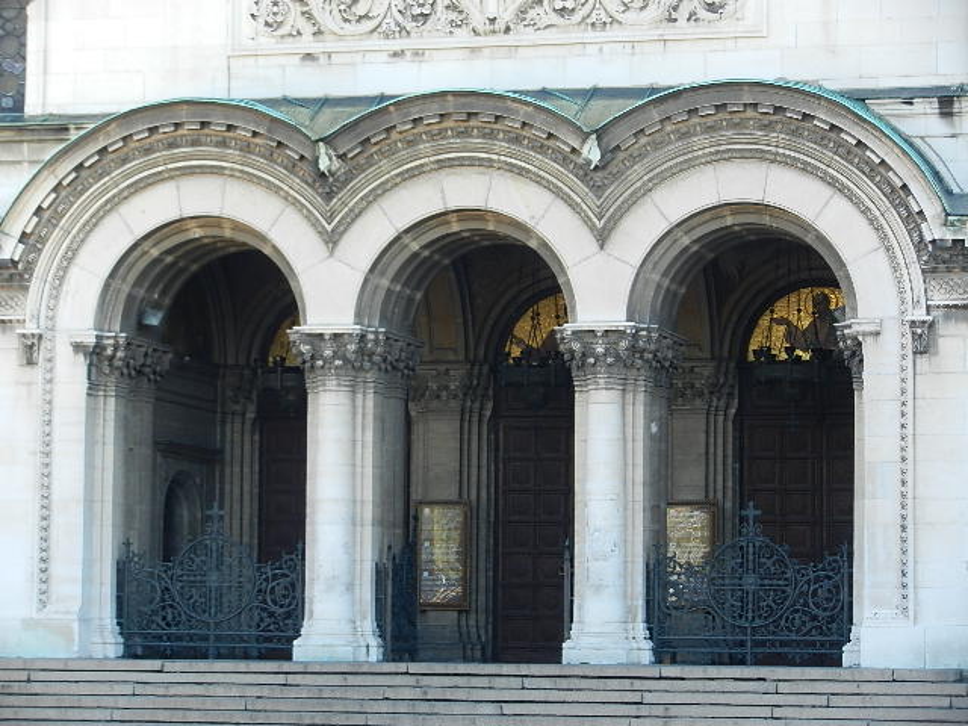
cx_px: 484
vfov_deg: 12.0
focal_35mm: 123
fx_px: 3440
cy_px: 363
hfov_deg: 16.0
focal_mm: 22.2
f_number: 5.1
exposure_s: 1/80
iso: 160
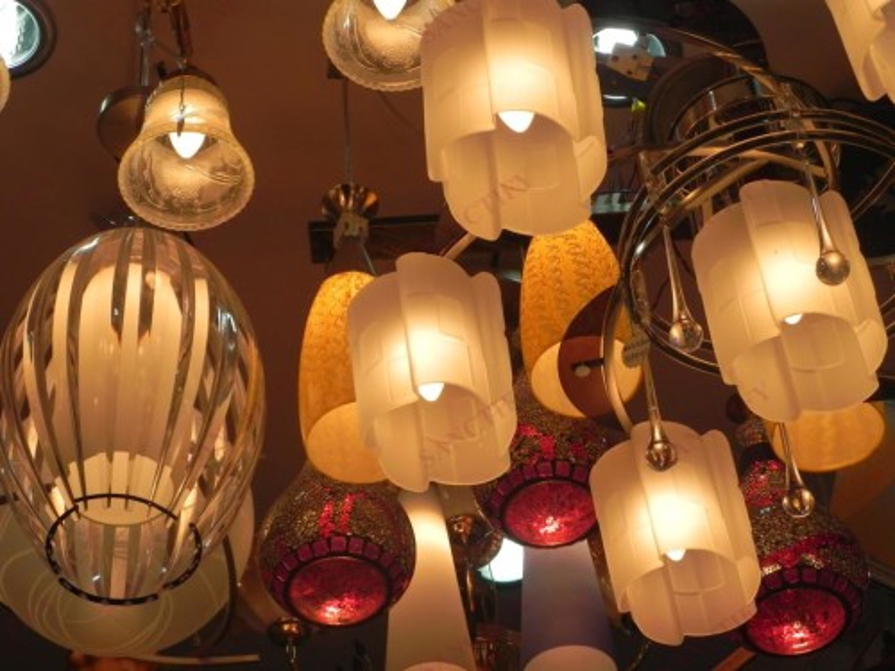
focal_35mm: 95
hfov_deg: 20.7
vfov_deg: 15.6
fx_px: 2456
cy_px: 336
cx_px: 448
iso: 160
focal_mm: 16.9
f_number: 5
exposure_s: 1/230
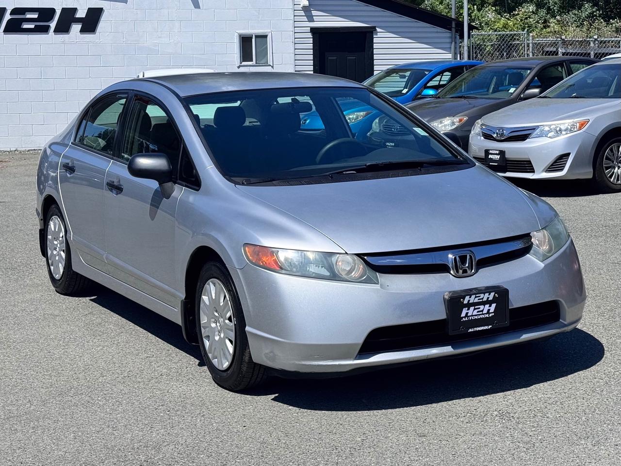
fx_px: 861
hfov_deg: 39.7
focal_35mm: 48
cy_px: 233
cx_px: 310
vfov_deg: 30.3
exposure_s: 1/5848
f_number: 1.78
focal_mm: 6.76
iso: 64
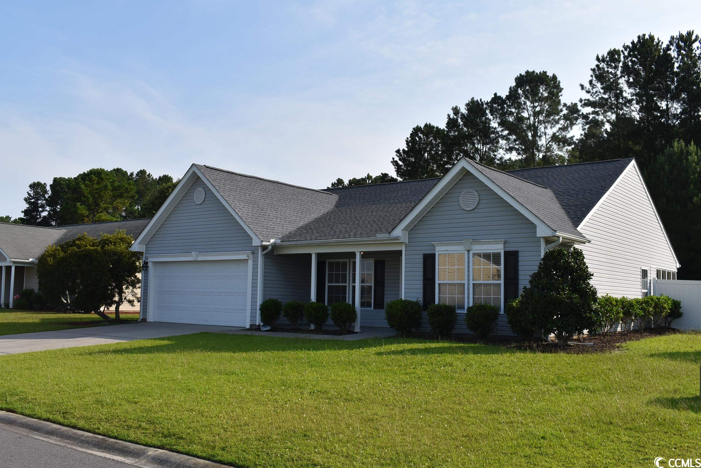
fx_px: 702
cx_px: 350
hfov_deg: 53.1
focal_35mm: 36
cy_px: 234
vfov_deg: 36.9
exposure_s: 1/200
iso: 100
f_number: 10
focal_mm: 24
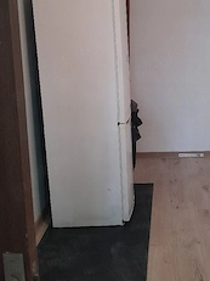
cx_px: 169
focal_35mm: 45
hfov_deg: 31.3
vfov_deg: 41.4
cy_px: 88
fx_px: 364
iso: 400
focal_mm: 3.98
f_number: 1.8
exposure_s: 1/50
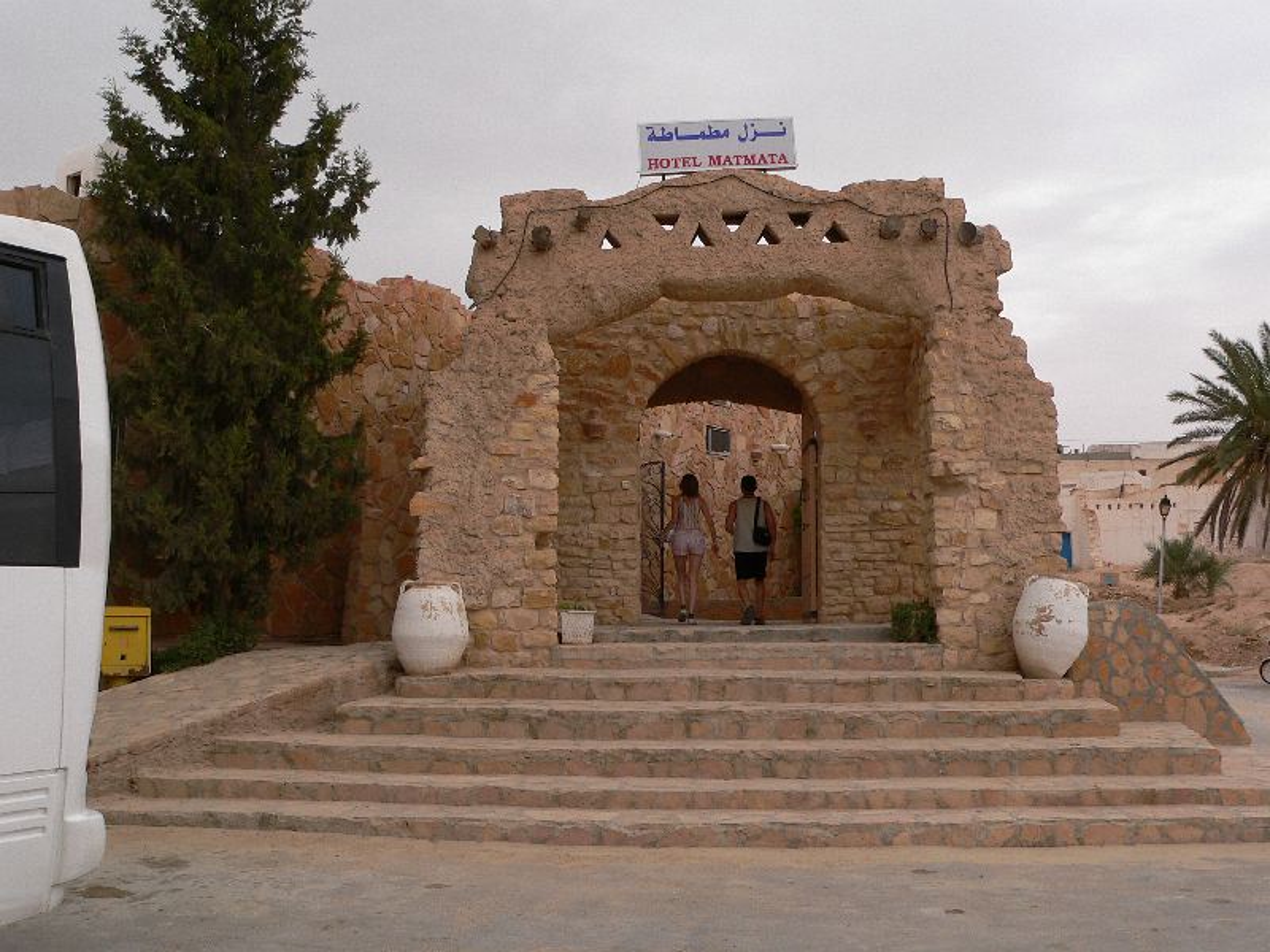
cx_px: 635
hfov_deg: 51.4
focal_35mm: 36
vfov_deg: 39.7
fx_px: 1321
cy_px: 476
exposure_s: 1/500
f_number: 5.2
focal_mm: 6
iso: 80
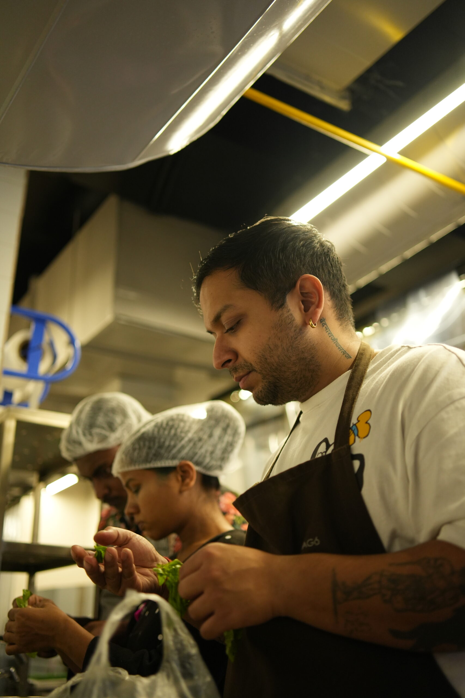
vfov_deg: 54.4
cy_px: 349
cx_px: 232
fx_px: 678
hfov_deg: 37.9
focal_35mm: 35
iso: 1600
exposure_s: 1/160
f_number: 1.8
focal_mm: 35
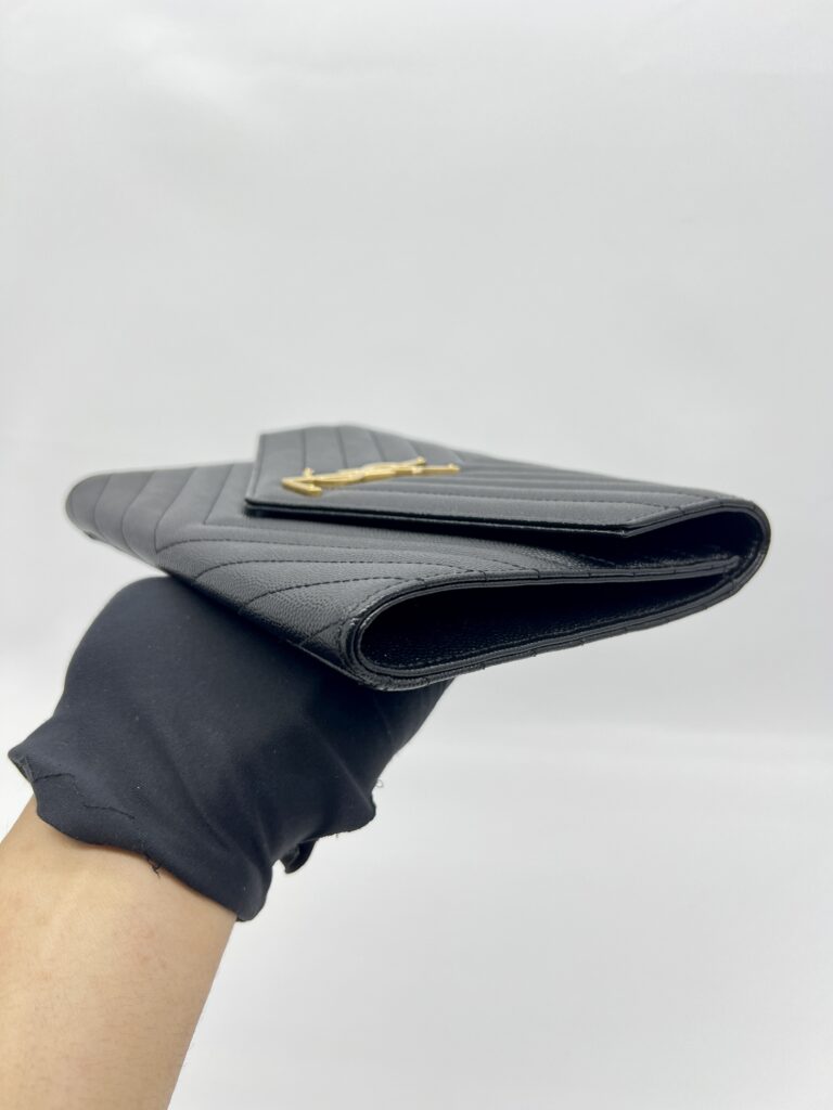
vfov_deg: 67.3
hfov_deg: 53.1
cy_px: 555
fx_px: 834
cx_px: 416
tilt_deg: -21.0
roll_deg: +0.8
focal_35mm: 26
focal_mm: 5.7
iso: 32
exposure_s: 1/105
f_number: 1.5
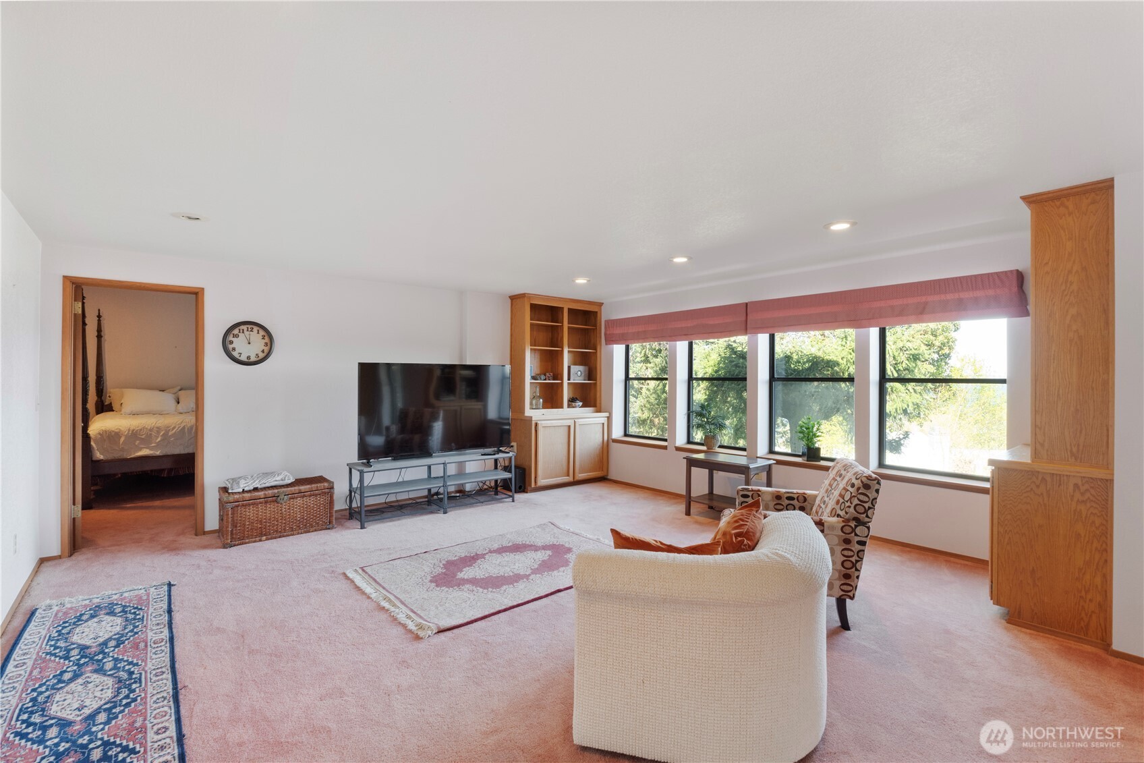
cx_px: 572
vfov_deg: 72.1
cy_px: 382
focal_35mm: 16
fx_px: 524
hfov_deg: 95.0
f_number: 8
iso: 400
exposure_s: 1/1.67
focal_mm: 11
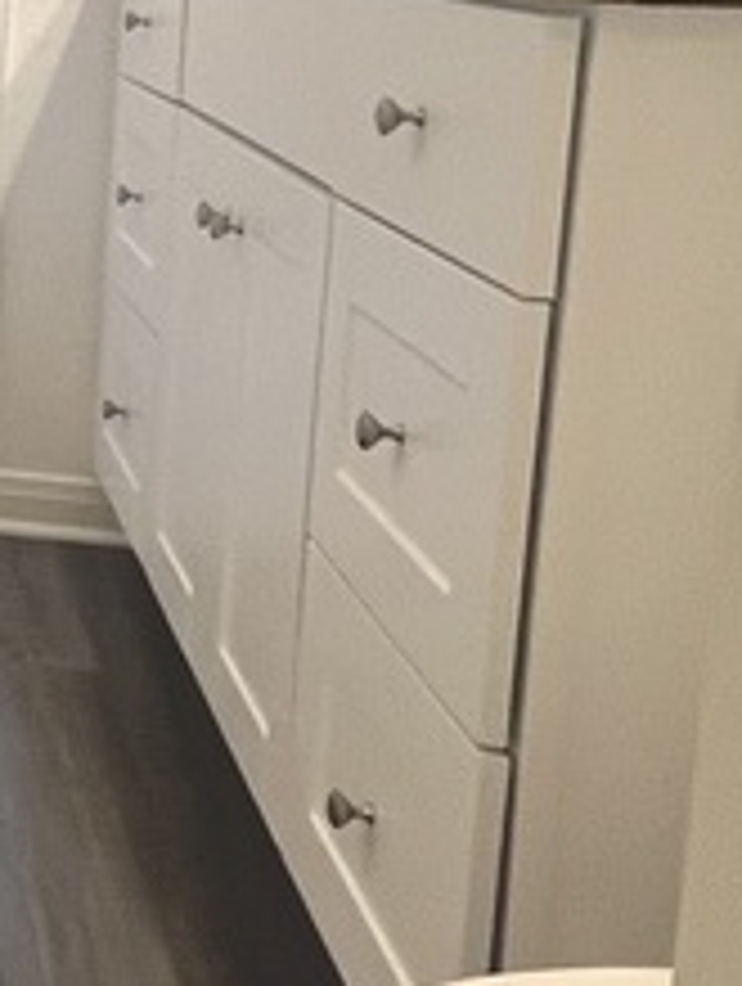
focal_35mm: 64
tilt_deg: -6.7
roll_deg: +0.9
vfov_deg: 29.1
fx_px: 1824
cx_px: -922
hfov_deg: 15.6
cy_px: 117
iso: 160
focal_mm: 1.57
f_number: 1.8
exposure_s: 1/120
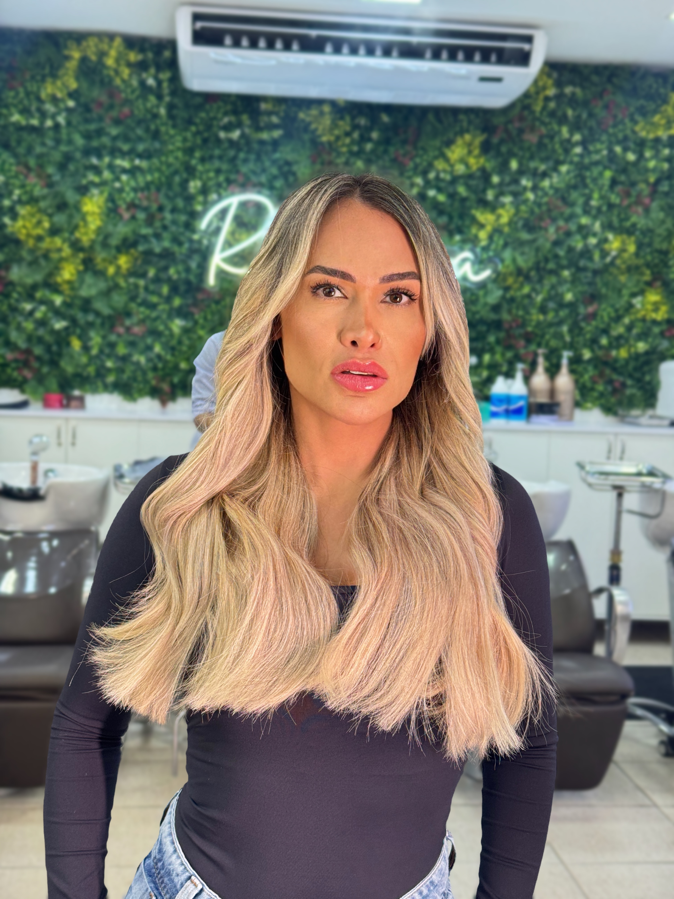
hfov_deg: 30.3
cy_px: 450
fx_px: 1246
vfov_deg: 39.7
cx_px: 337
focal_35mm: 48
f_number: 1.78
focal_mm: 6.76
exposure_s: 1/60
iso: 100
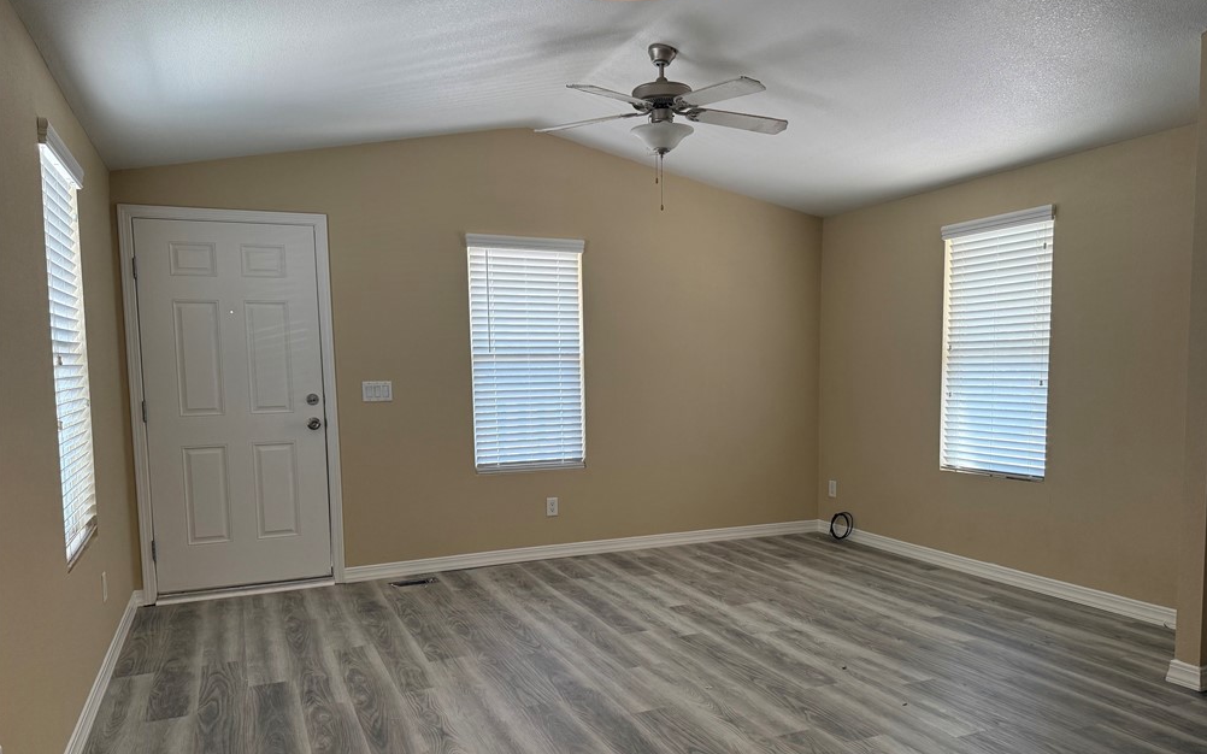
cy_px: 446
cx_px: 612
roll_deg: +0.6
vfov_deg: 47.4
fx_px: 855
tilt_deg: -4.0
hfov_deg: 70.4
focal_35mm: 26
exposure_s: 1/120
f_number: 1.78
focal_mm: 6.76
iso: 200
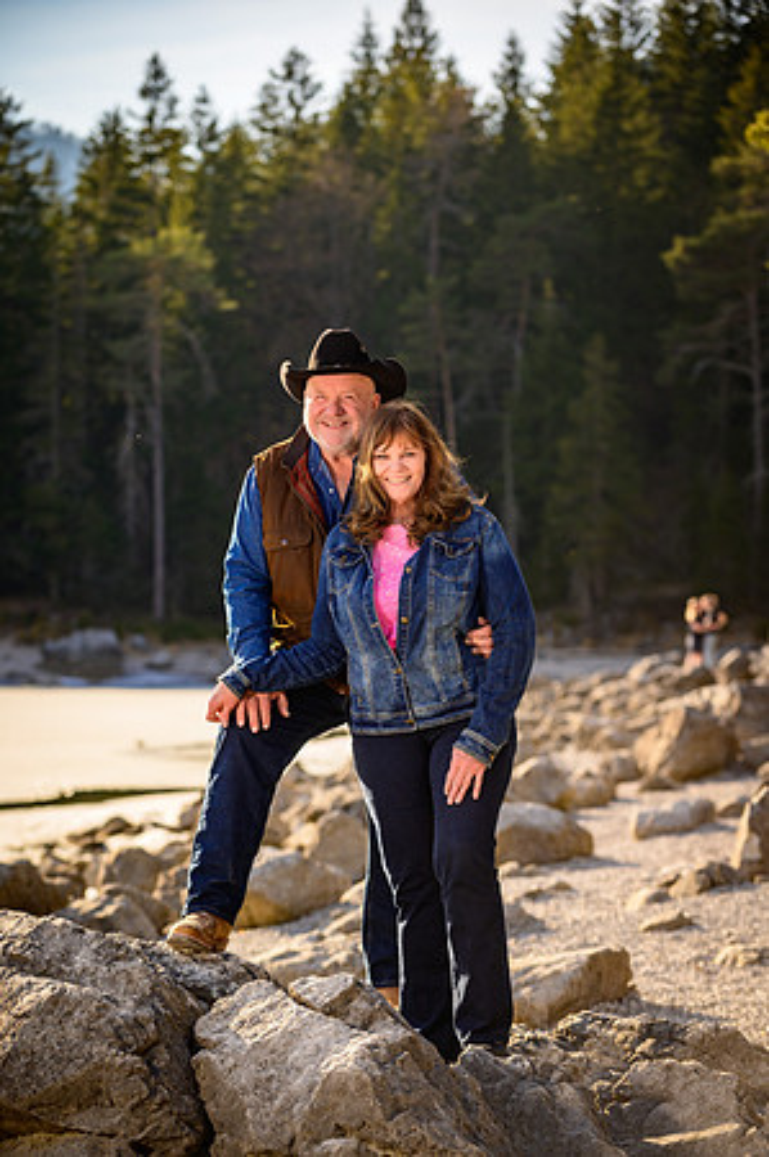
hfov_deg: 13.0
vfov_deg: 19.5
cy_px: 578
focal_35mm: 105
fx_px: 3372
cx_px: 384
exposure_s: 1/640
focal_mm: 105
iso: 125
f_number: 4.5
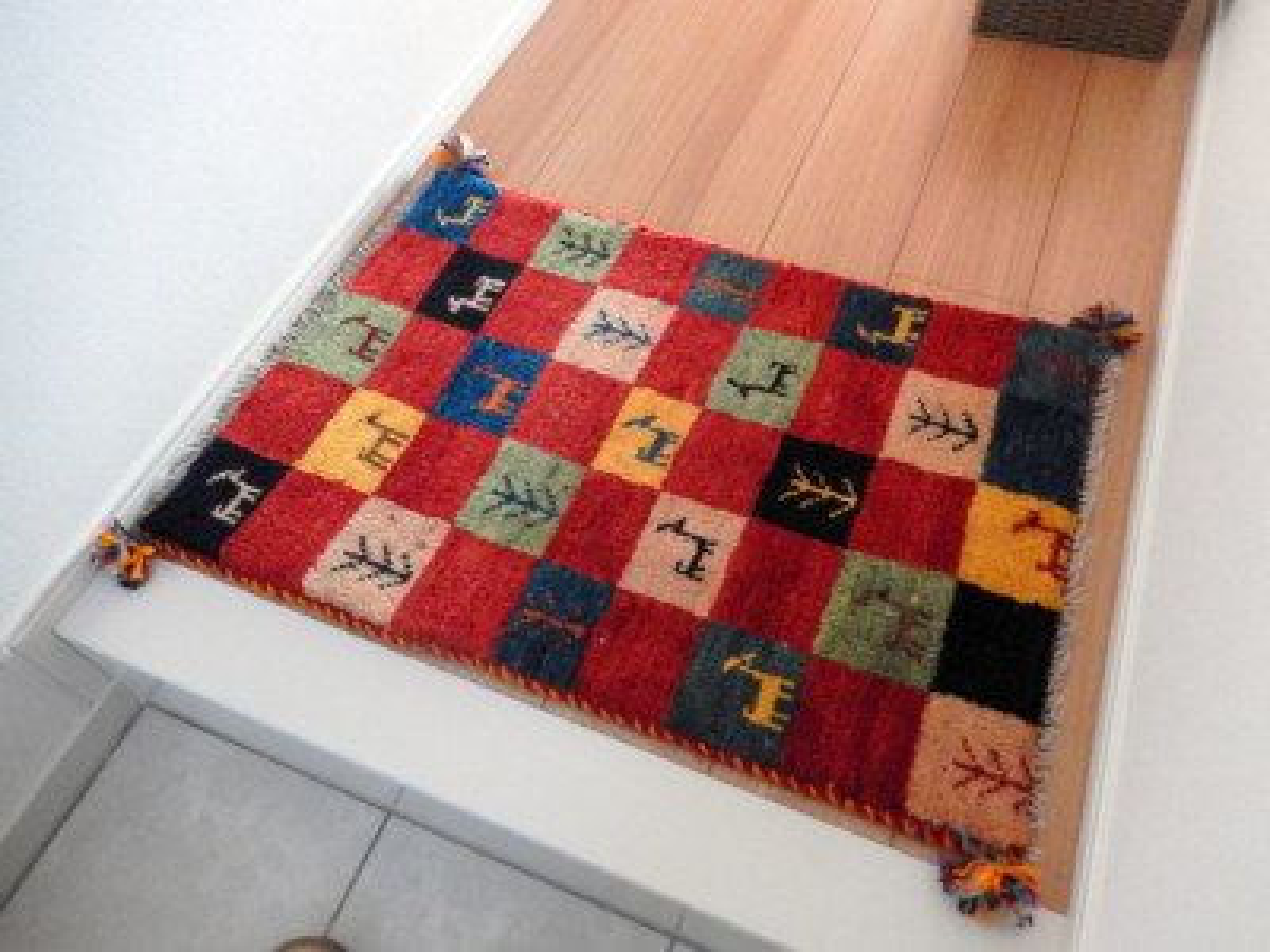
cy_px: 476
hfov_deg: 69.4
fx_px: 917
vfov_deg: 54.9
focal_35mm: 25
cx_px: 635
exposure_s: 1/15
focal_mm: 4.5
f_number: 3.4
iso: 720
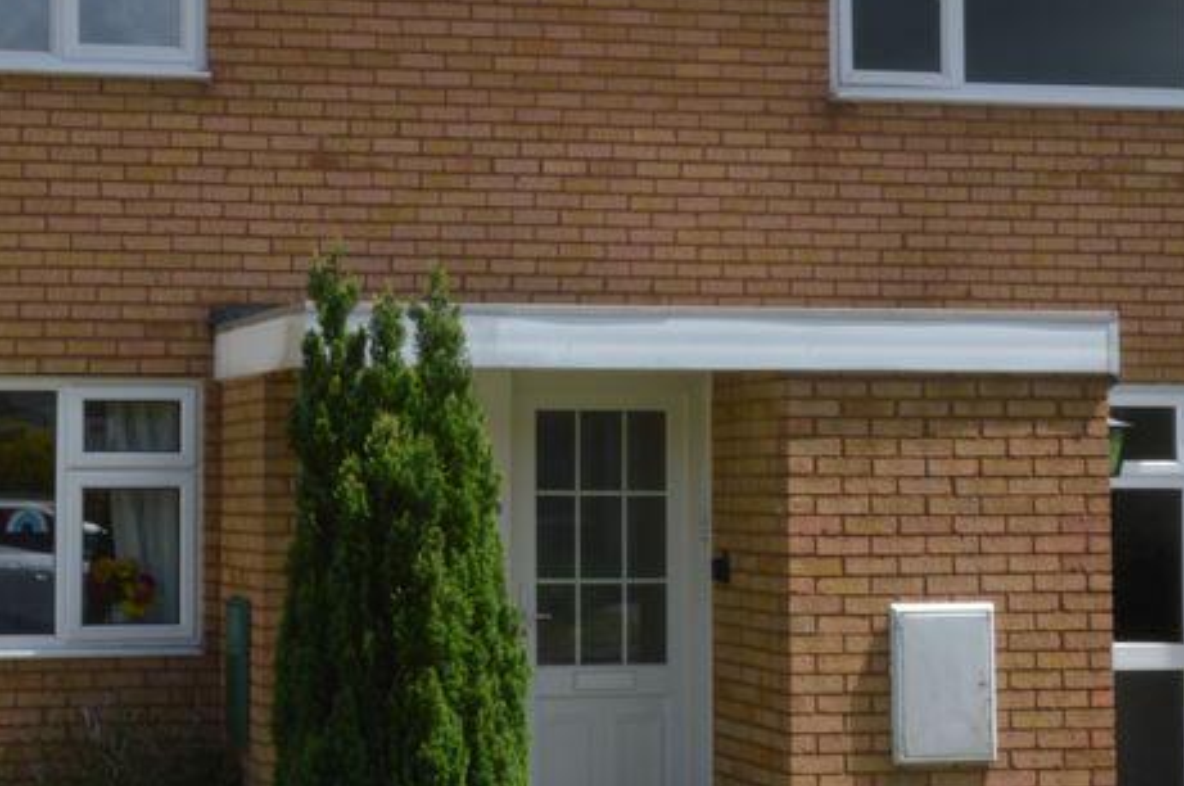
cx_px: 431
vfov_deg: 17.0
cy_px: 348
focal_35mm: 80
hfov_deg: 25.3
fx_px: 2627
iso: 100
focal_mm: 24
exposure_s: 1/25
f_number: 25
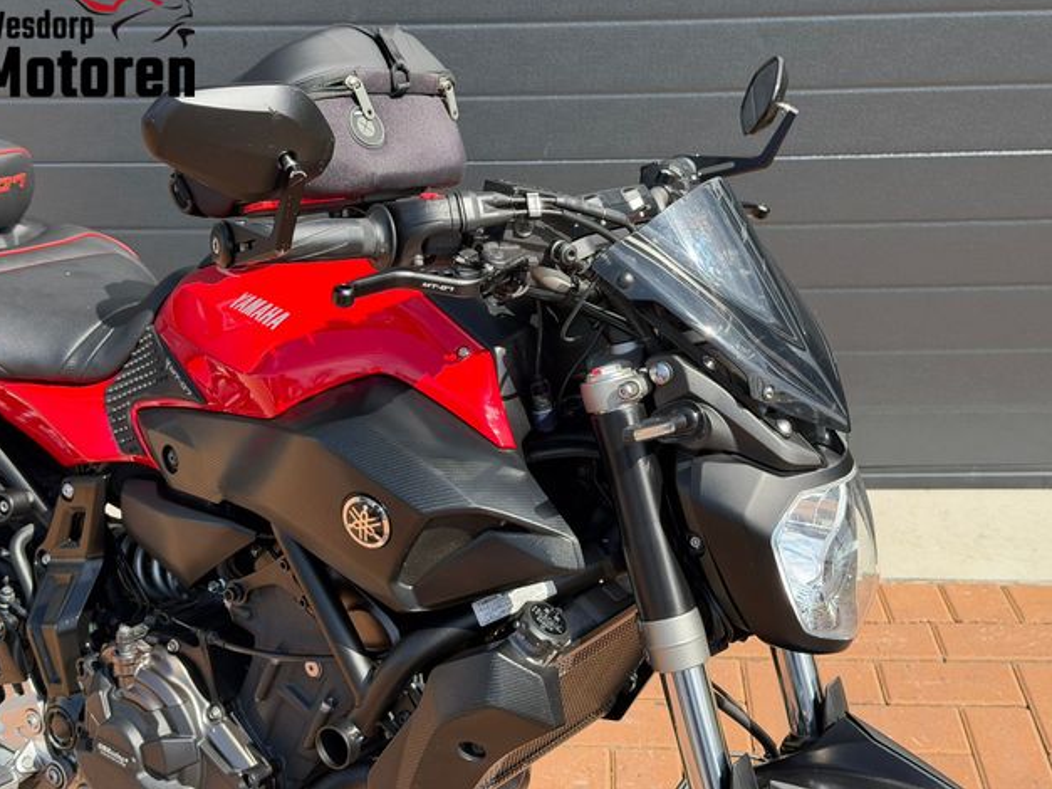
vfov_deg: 29.7
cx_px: 517
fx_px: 1489
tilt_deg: -25.0
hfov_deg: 38.9
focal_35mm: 49
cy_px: 388
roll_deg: +0.4
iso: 100
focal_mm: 6.76
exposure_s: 1/1931
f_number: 1.78
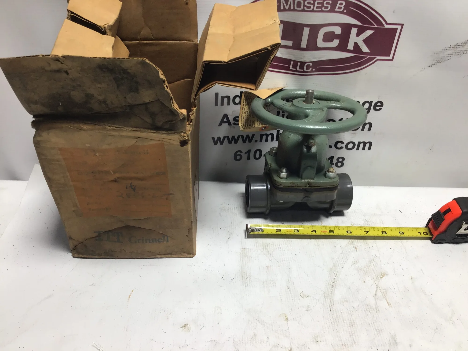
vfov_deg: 45.4
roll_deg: -5.8
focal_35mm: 31
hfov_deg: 58.4
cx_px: 234
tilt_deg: -39.5
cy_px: 176
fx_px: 419
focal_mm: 3.3
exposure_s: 1/120
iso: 32
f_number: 2.4
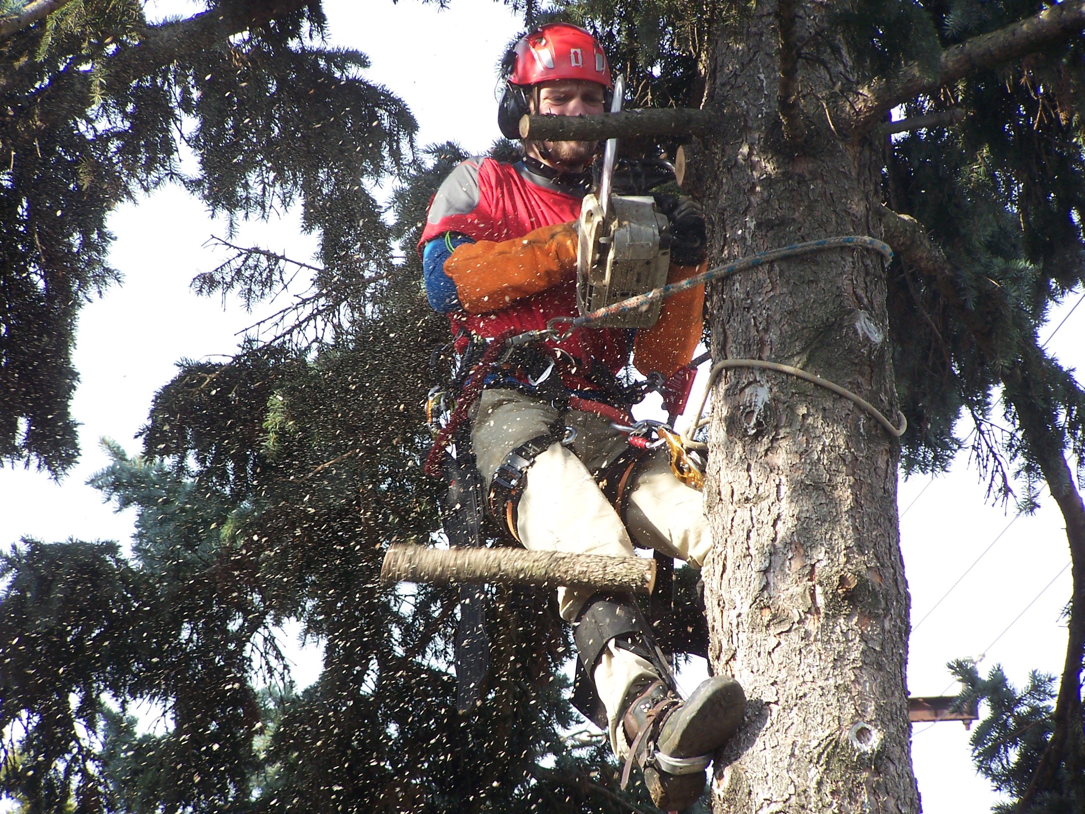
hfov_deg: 9.5
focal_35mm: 209
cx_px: 542
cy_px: 407
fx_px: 6551
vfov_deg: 7.1
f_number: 3.2
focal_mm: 34.6
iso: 80
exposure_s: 1/250
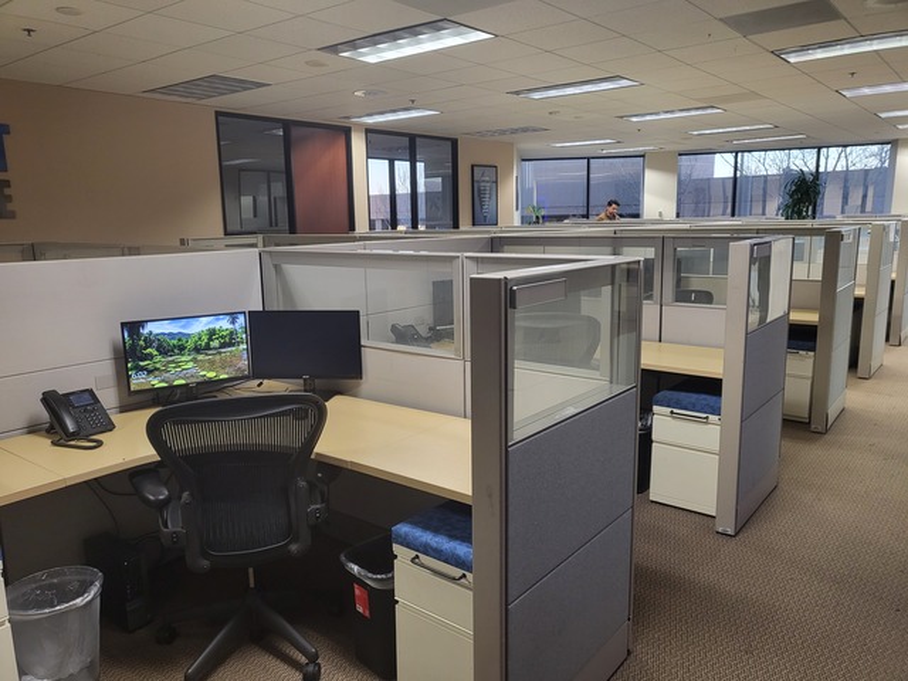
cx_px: 454
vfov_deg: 53.1
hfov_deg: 67.3
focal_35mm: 26
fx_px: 682
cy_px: 340
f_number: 1.8
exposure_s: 1/40
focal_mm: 4.25
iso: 200
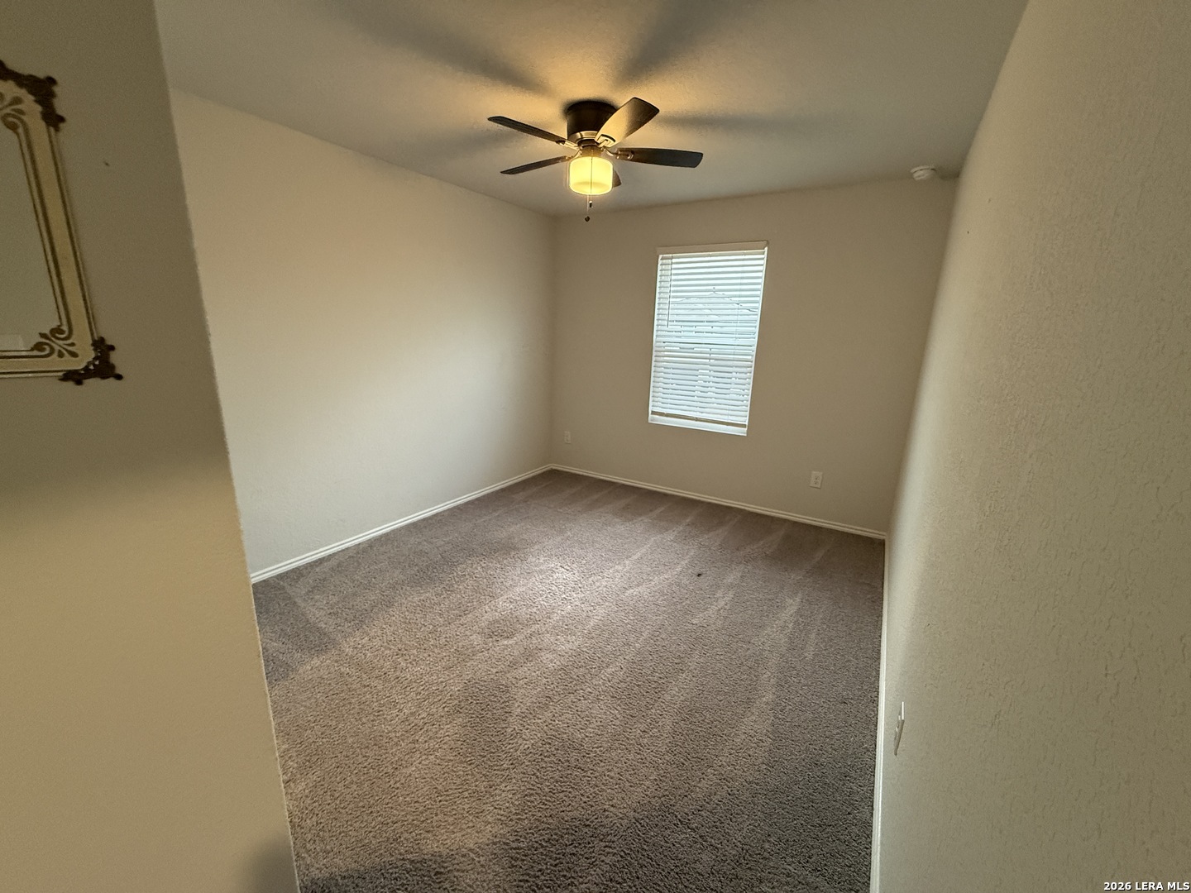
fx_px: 482
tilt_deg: -13.2
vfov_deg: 85.7
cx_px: 596
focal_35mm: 14
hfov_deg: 102.1
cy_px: 446
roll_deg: -1.8
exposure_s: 1/120
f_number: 2.2
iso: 640
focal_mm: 2.22
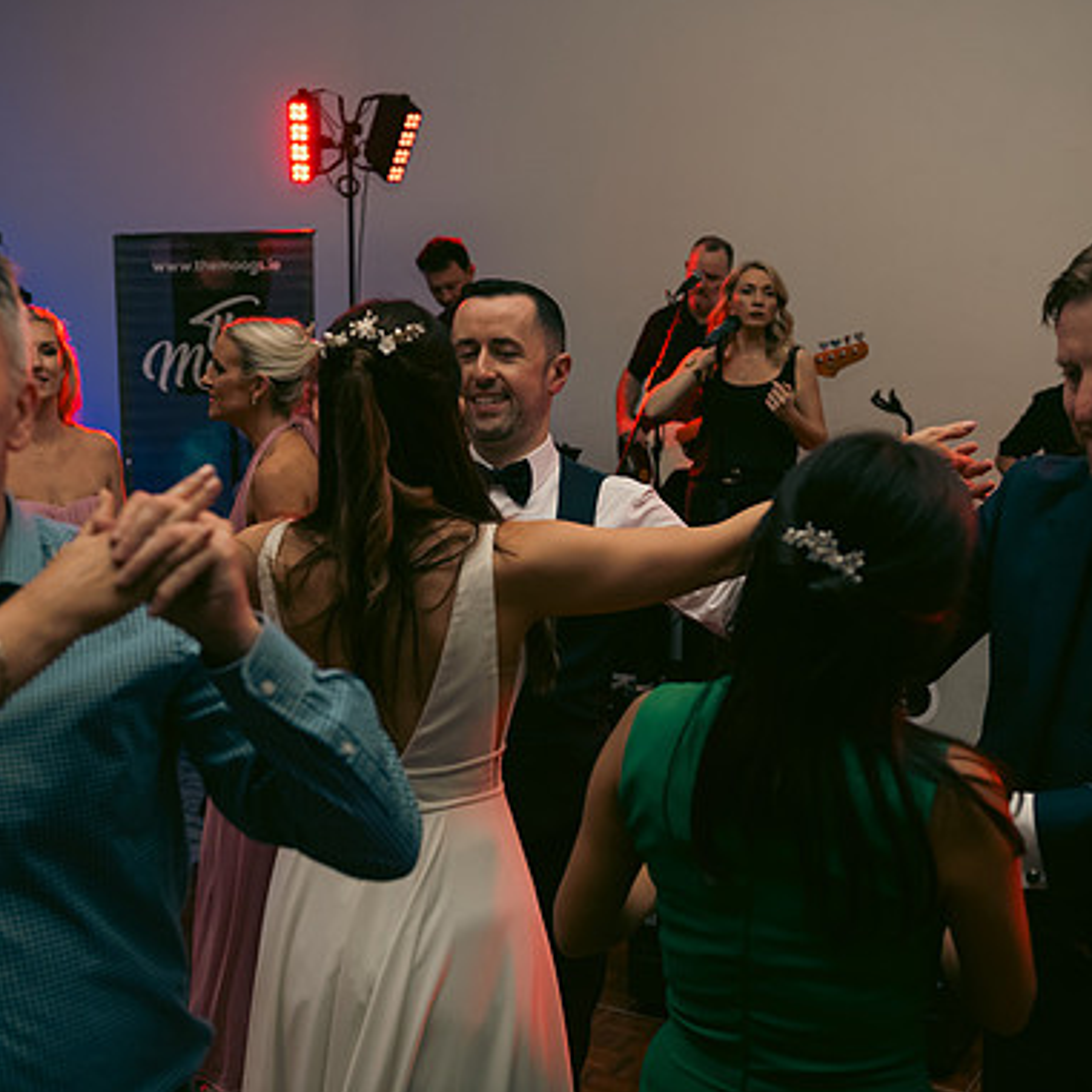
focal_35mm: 44
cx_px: 507
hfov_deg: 38.3
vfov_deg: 38.3
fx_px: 1570
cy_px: 546
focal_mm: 34
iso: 800
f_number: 3.5
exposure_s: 1/160
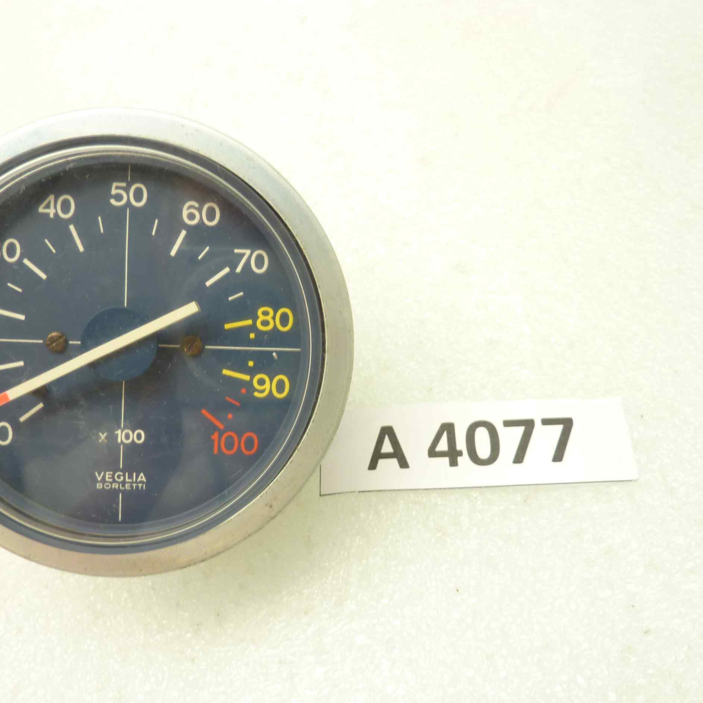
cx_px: 292
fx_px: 689
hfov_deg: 53.8
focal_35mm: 30
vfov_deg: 54.0
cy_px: 349
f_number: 3.3
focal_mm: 4.1
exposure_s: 1/10
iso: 80
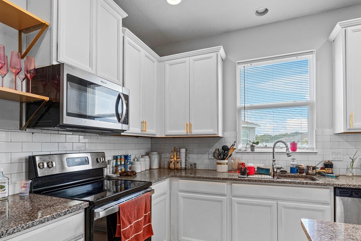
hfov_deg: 81.1
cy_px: 142
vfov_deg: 59.1
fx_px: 211
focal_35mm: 21
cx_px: 170
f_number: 9
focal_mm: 10.5
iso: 250
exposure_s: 1/6
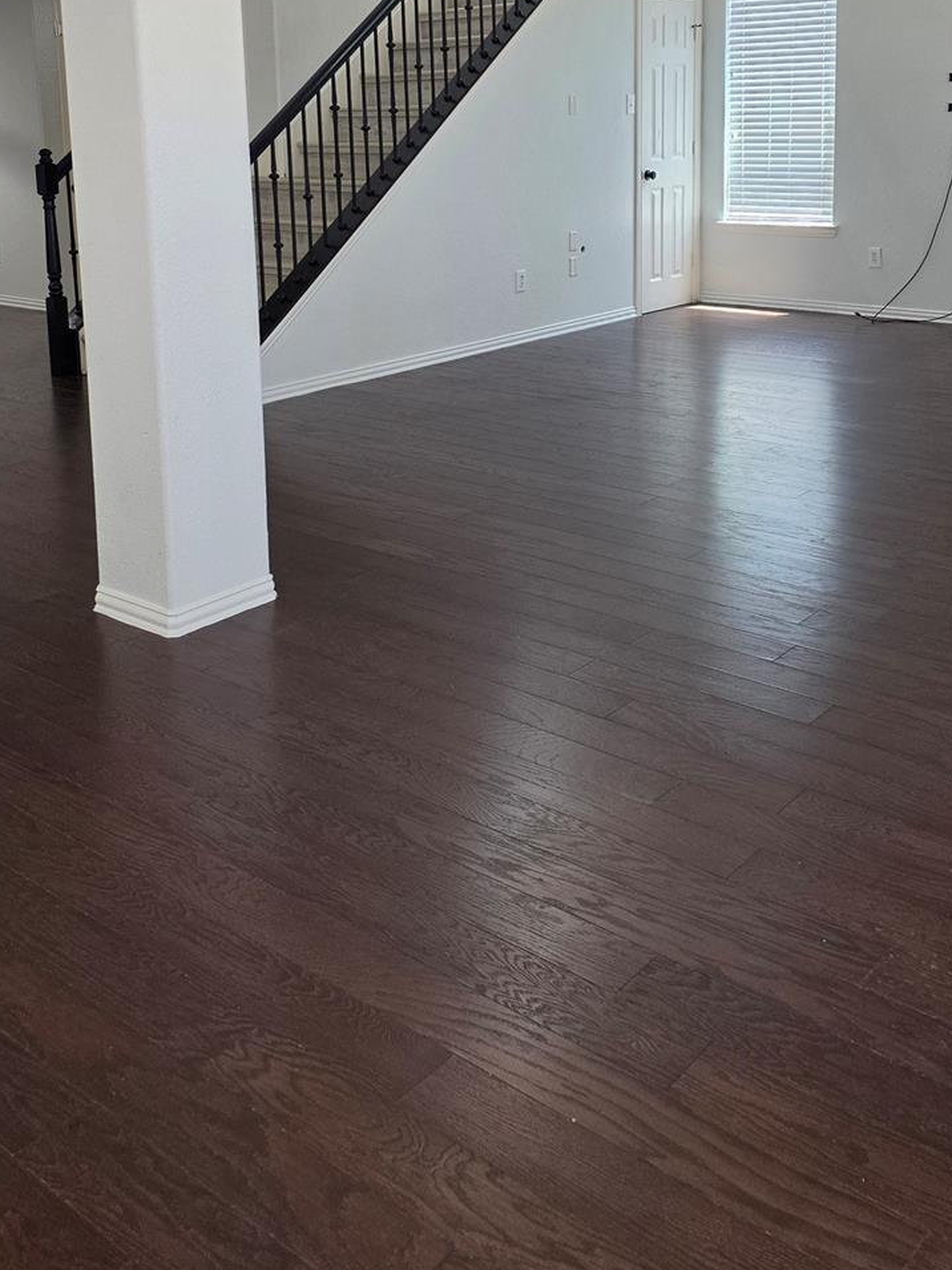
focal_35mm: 37
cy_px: 303
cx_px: 520
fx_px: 1357
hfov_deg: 38.6
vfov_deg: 48.1
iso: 200
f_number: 1.7
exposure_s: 1/120
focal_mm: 6.25
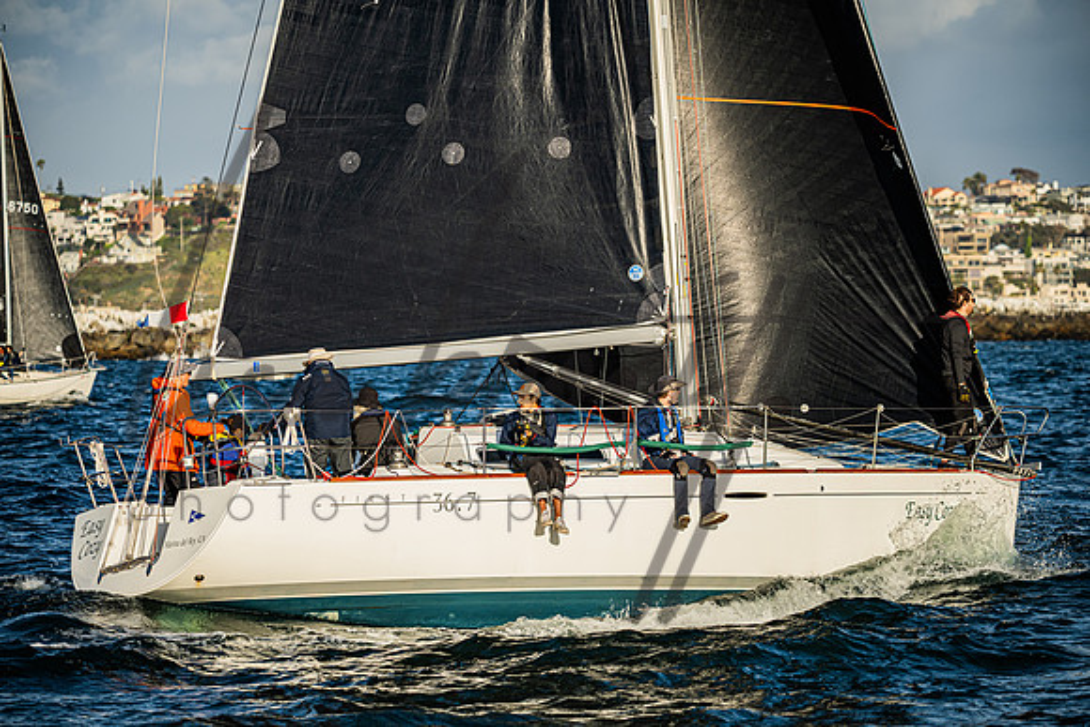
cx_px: 545
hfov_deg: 10.8
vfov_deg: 7.2
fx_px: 5754
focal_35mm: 190
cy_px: 364
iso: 220
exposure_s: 1/2000
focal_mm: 190
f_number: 5
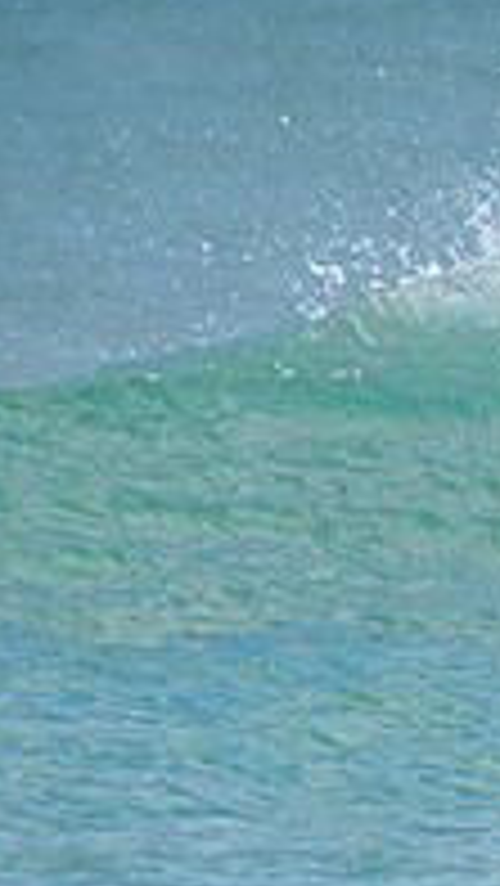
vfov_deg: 1.1
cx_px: 1265
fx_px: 44537
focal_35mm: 1892
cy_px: 286
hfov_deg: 0.6
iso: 320
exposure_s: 1/2000
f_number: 5.6
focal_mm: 500
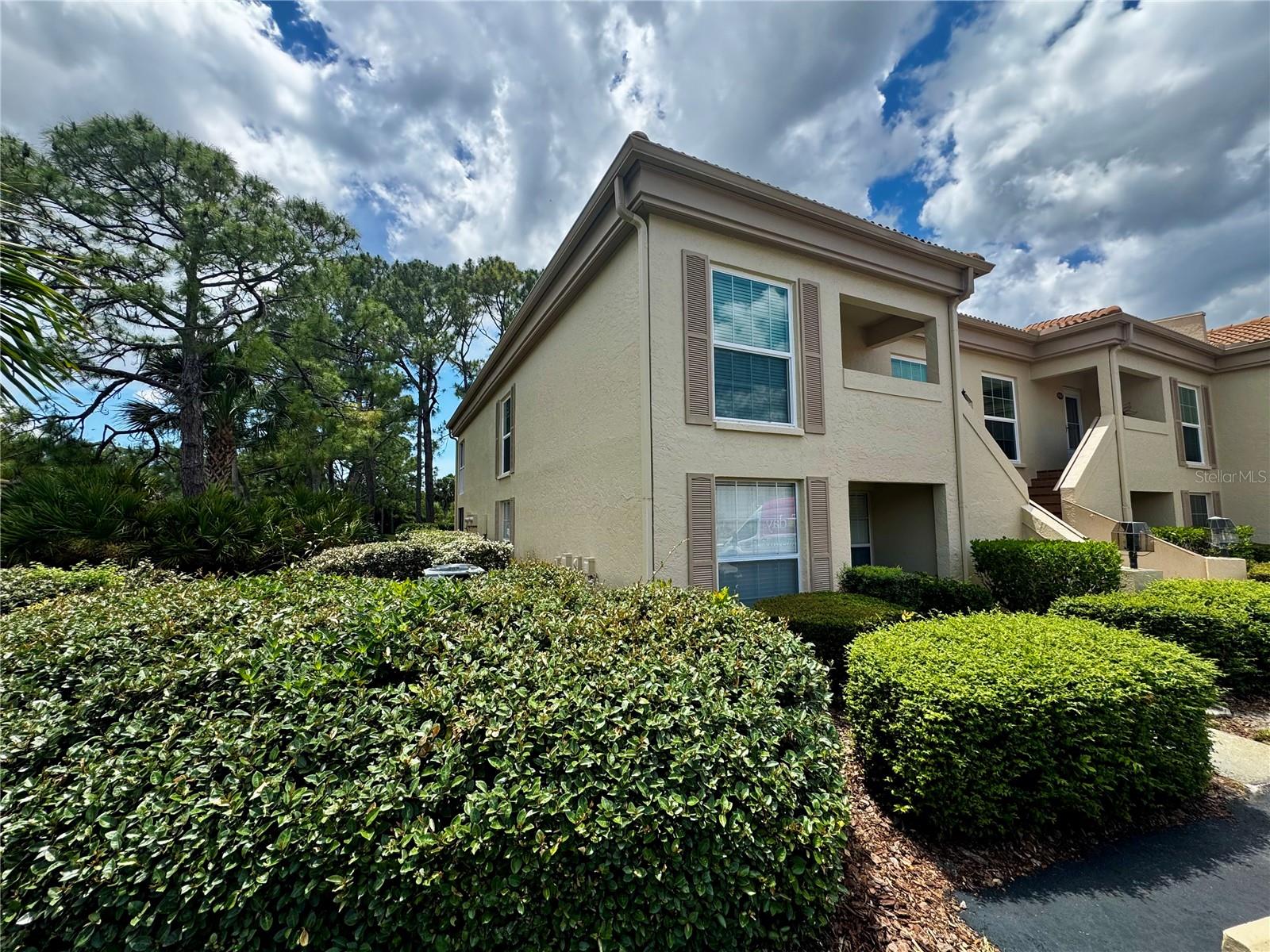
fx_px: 514
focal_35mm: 14
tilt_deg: +5.3
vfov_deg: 85.7
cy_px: 476
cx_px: 635
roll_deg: +0.8
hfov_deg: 102.1
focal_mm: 2.22
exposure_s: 1/932
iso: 50
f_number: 2.2
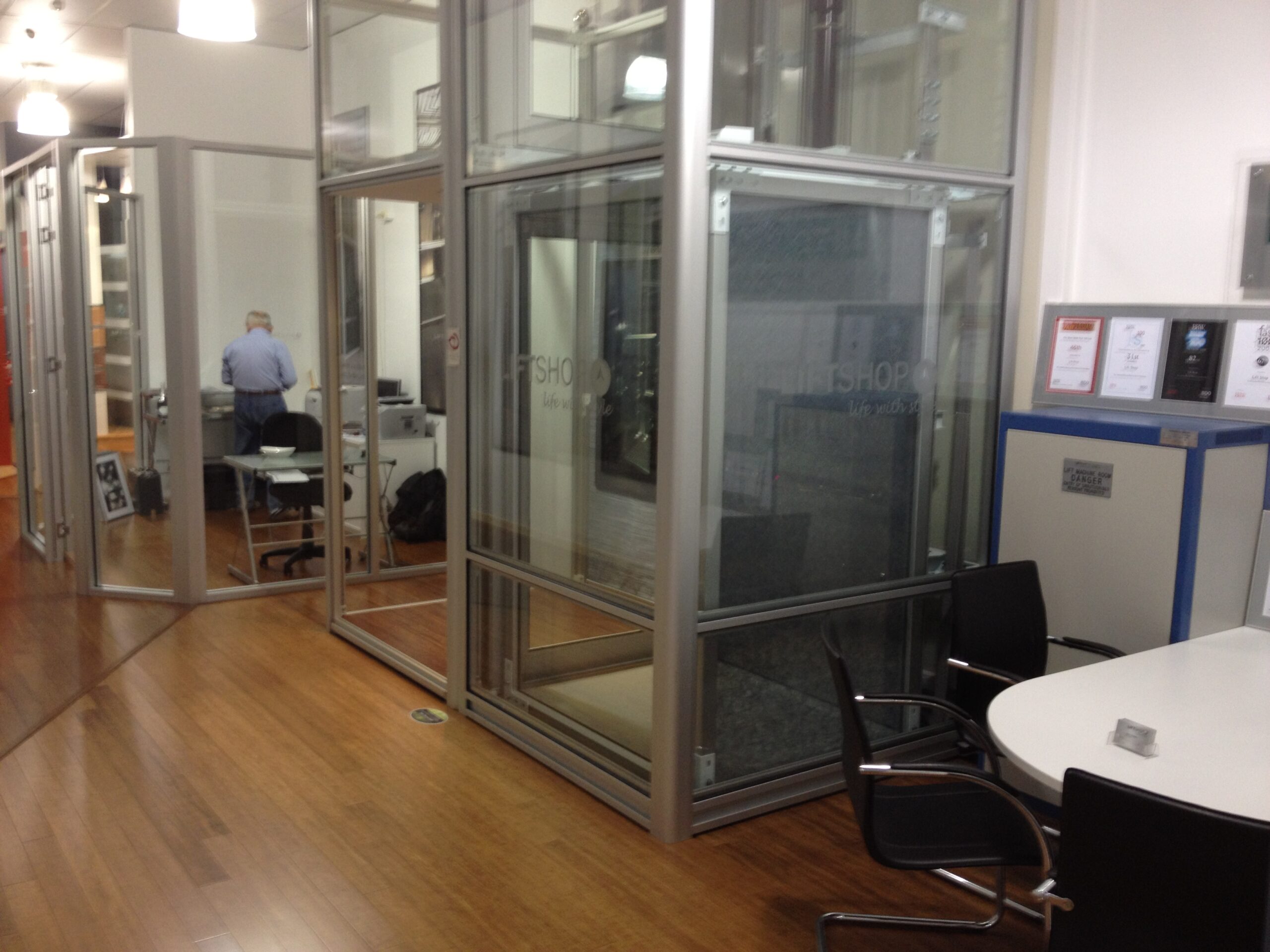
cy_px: 476
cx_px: 635
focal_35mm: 35
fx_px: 1284
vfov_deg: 40.7
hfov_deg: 52.6
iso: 100
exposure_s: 1/20
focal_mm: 4.28
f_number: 2.4
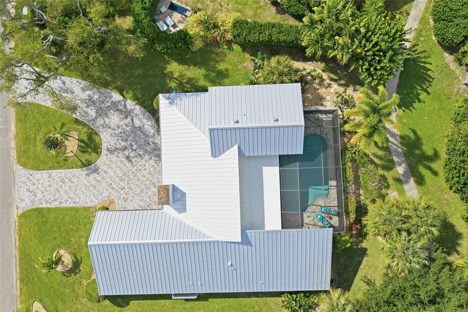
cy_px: 156
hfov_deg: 65.5
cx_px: 234
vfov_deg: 46.4
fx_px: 364
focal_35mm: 28
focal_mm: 14.4
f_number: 2.8
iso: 200
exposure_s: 1/1600
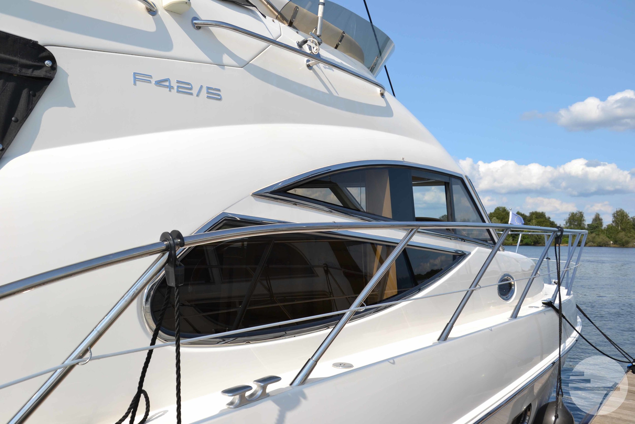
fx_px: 582
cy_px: 212
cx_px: 318
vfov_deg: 40.0
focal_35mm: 33
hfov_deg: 57.2
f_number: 9
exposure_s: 1/320
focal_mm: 22
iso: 100
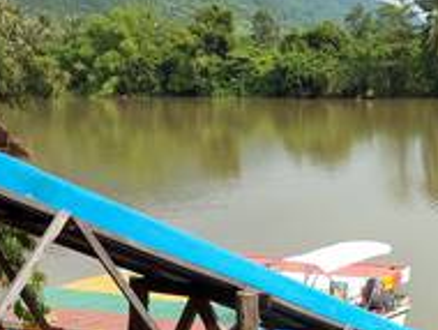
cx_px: 330
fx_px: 1039
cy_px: 353
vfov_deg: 17.5
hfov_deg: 23.6
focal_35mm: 82
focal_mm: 3.93
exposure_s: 1/1219
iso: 40
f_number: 1.7
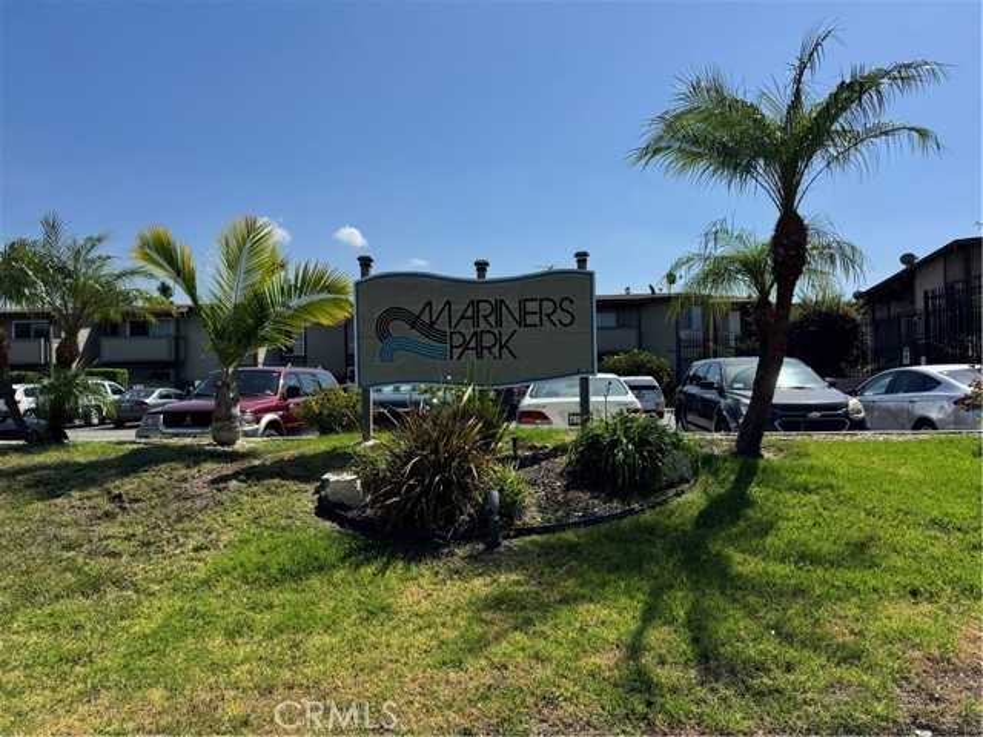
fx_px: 682
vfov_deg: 56.8
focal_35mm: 24
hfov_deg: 71.6
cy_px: 368
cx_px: 492
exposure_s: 1/6410
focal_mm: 6.76
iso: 80
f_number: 1.78
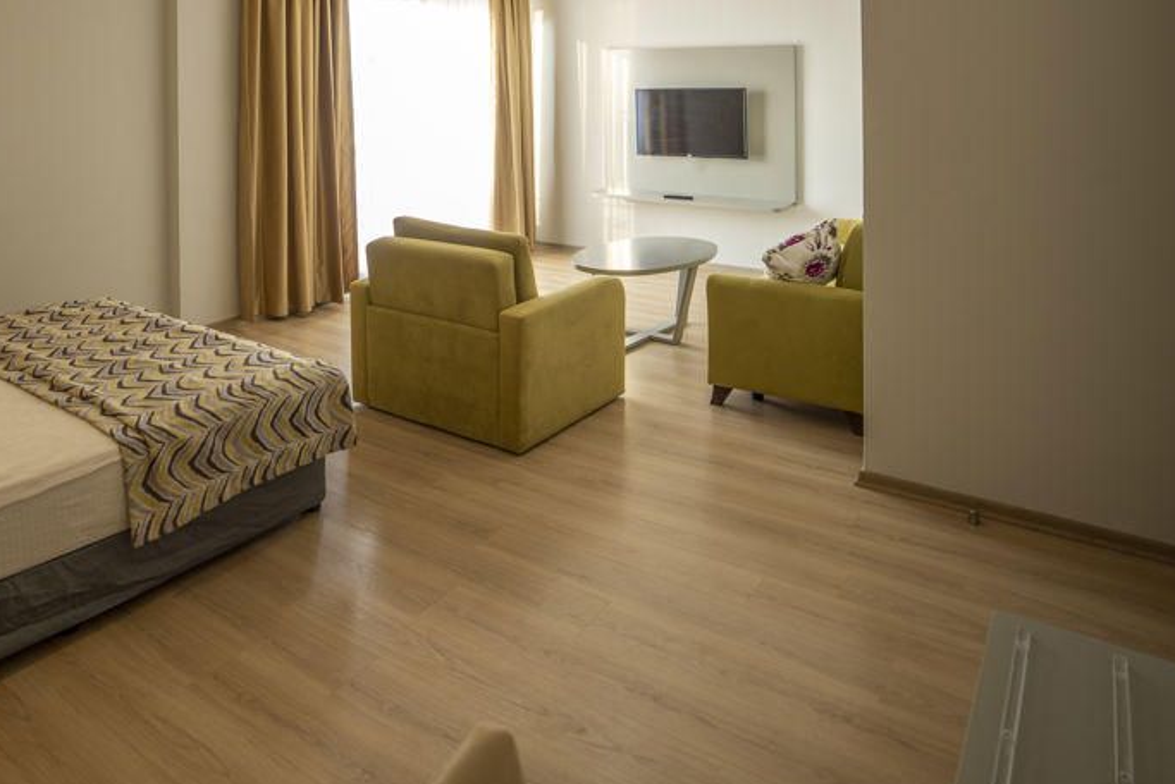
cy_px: 256
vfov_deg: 52.1
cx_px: 447
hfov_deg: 72.6
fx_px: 784
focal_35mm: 24
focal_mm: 16
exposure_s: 1/100
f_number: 2.8
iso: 400
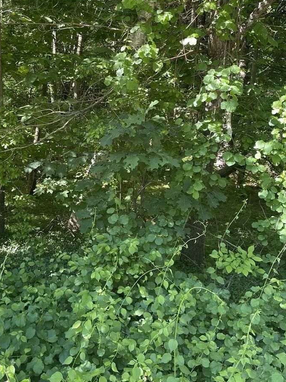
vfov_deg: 48.2
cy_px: 128
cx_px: 97
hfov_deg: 37.4
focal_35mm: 38
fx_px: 418
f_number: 1.6
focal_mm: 5.1
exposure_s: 1/121
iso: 40
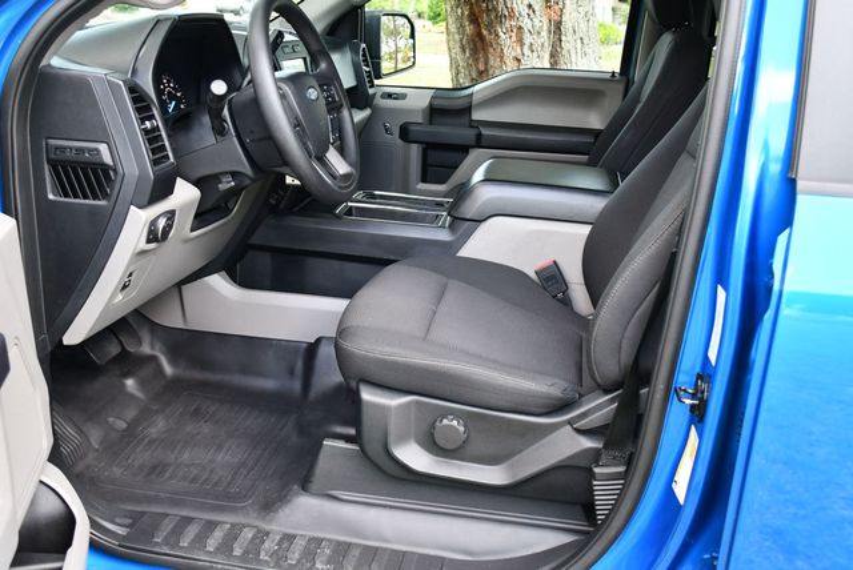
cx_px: 426
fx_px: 854
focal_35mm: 36
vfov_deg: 36.9
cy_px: 285
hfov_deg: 53.1
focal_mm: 18
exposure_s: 1/250
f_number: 3.5
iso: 800
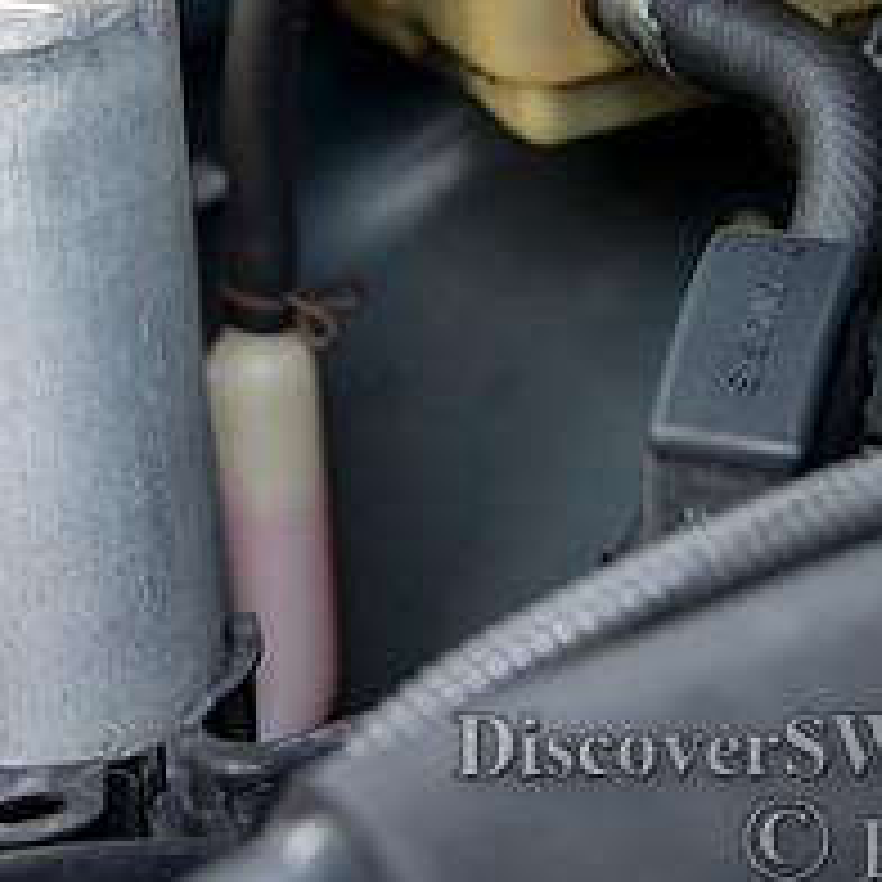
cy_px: 115
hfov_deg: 9.7
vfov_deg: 9.6
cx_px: 432
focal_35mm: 181
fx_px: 5218
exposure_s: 1/125
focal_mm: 72
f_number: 5
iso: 400
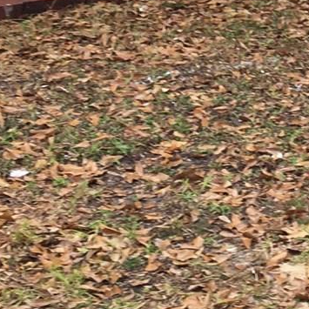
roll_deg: -0.6
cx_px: 440
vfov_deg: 11.0
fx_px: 1495
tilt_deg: -0.3
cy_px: -264
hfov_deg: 11.4
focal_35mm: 148
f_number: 2.2
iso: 25
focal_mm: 4.15
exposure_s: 1/60
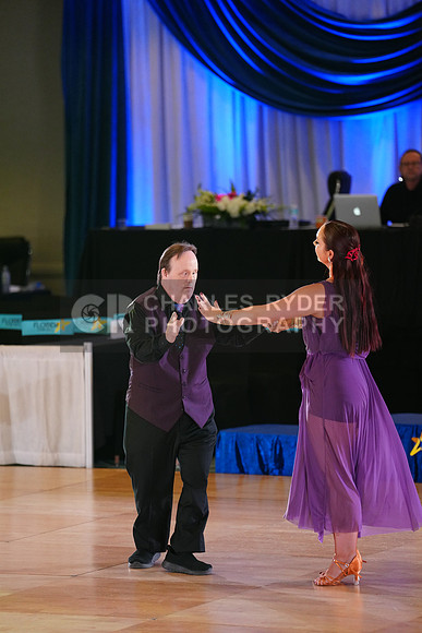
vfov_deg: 11.3
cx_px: 211
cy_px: 316
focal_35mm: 182
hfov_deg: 7.5
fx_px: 3198
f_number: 2.8
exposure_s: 1/500
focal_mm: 182
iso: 2500
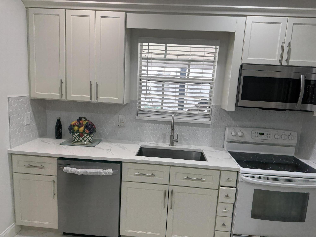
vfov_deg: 56.8
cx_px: 158
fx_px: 219
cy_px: 118
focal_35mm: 24
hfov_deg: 71.6
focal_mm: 6.76
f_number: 1.78
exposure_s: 1/208
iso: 160
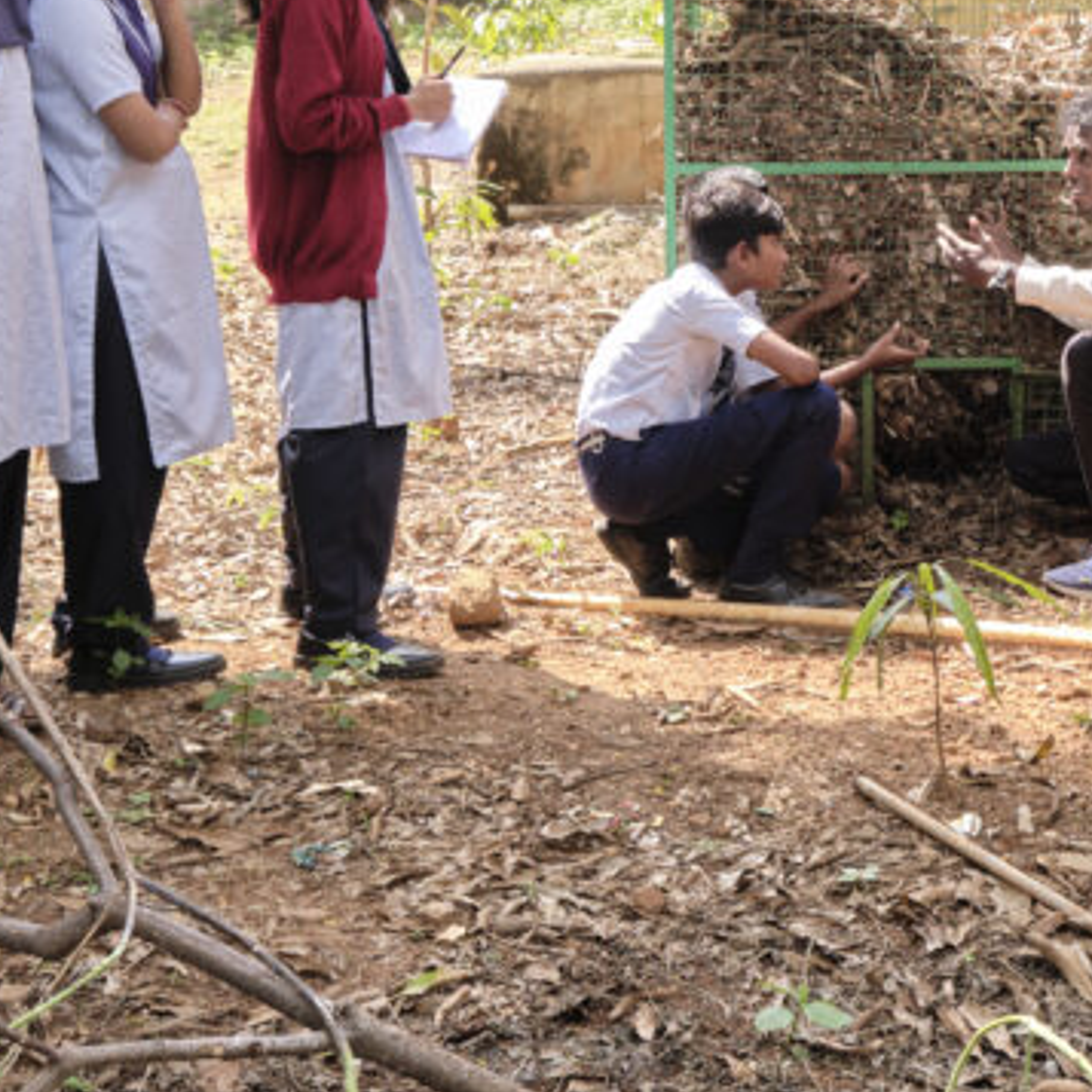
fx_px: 2463
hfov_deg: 24.8
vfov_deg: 24.4
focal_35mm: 69
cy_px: 139
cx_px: 774
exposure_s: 1/160
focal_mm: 19.6
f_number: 5
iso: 250
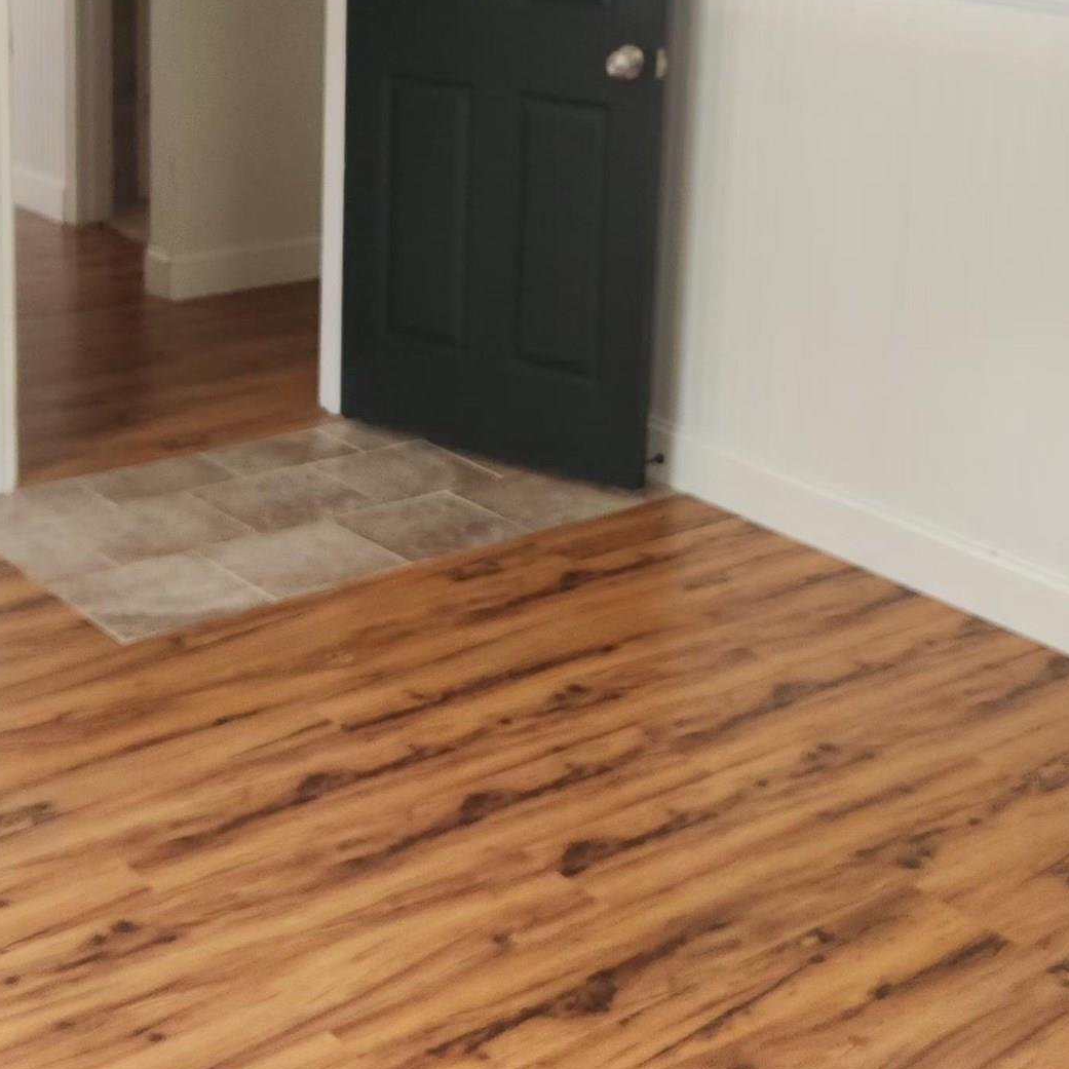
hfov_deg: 28.6
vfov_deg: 27.8
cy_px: 154
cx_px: 521
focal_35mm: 60
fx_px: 2096
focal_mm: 5.4
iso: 64
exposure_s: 1/60
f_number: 1.8
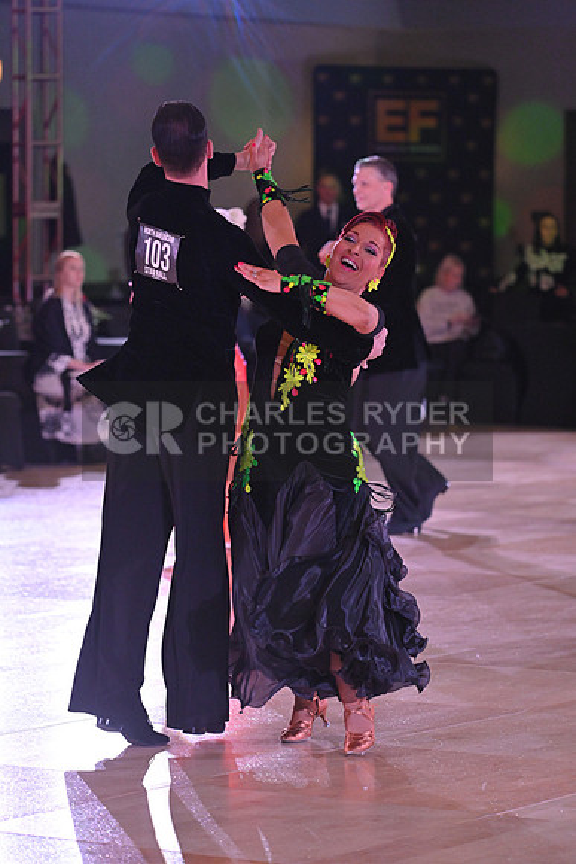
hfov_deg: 8.6
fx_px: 3837
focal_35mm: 160
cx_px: 288
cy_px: 432
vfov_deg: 12.8
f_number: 4.5
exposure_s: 1/400
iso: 3200
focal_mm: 160
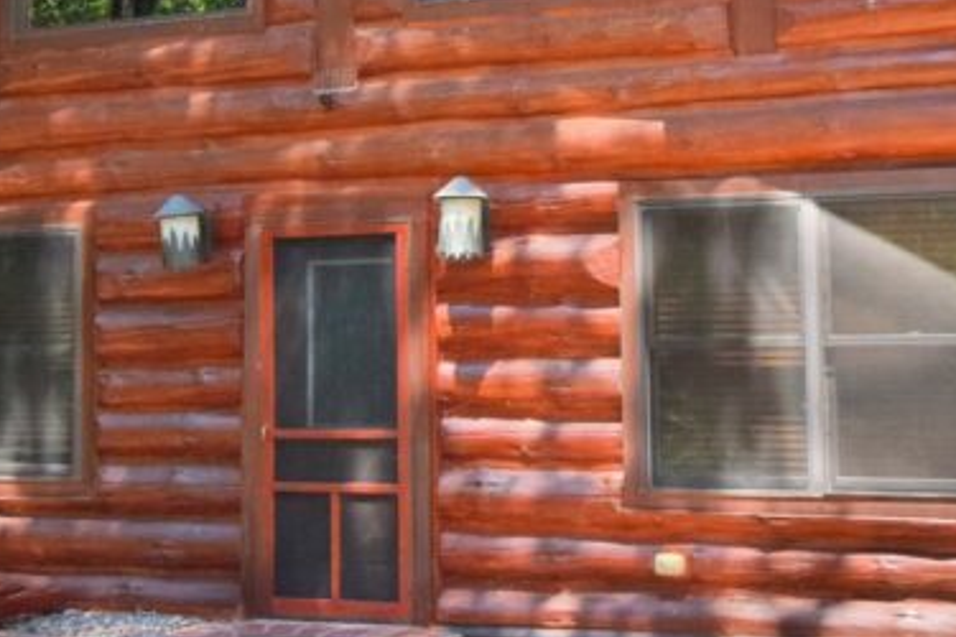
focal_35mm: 82
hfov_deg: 24.9
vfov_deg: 16.5
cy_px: 69
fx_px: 2167
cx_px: 469
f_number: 13
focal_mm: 17
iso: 320
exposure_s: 1/200
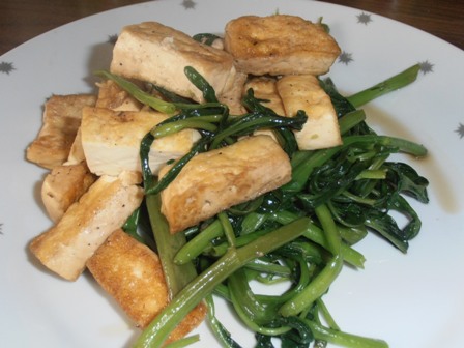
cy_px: 174
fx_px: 590
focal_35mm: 44
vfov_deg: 32.9
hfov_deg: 42.9
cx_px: 232
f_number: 4.2
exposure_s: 1/40
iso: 125
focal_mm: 7.87
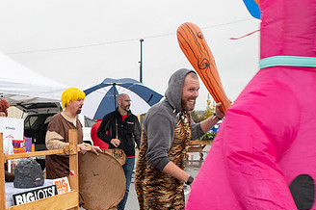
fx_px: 412
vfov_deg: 28.2
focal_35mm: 47
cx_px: 33
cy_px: 158
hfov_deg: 39.0
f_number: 7.1
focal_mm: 24
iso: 400
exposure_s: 1/200
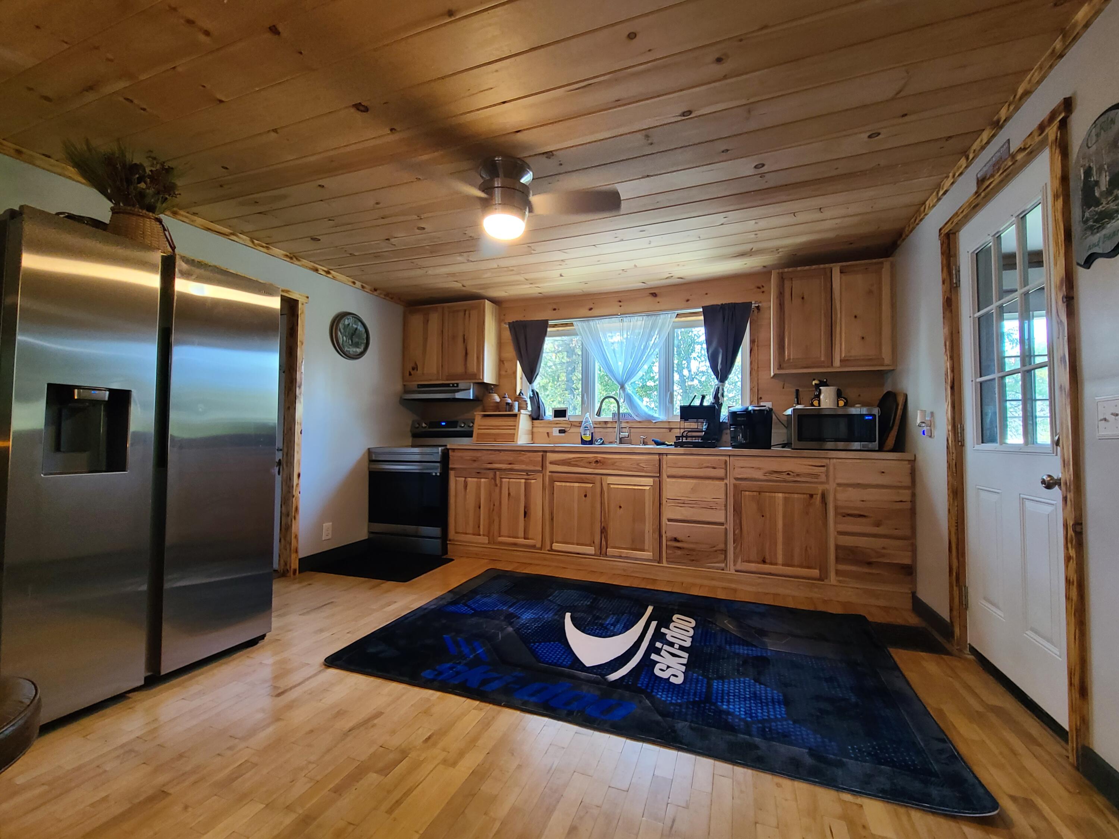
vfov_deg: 89.9
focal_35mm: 13
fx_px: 420
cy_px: 420
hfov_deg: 106.2
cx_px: 560
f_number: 2.2
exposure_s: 1/60
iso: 400
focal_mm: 2.2
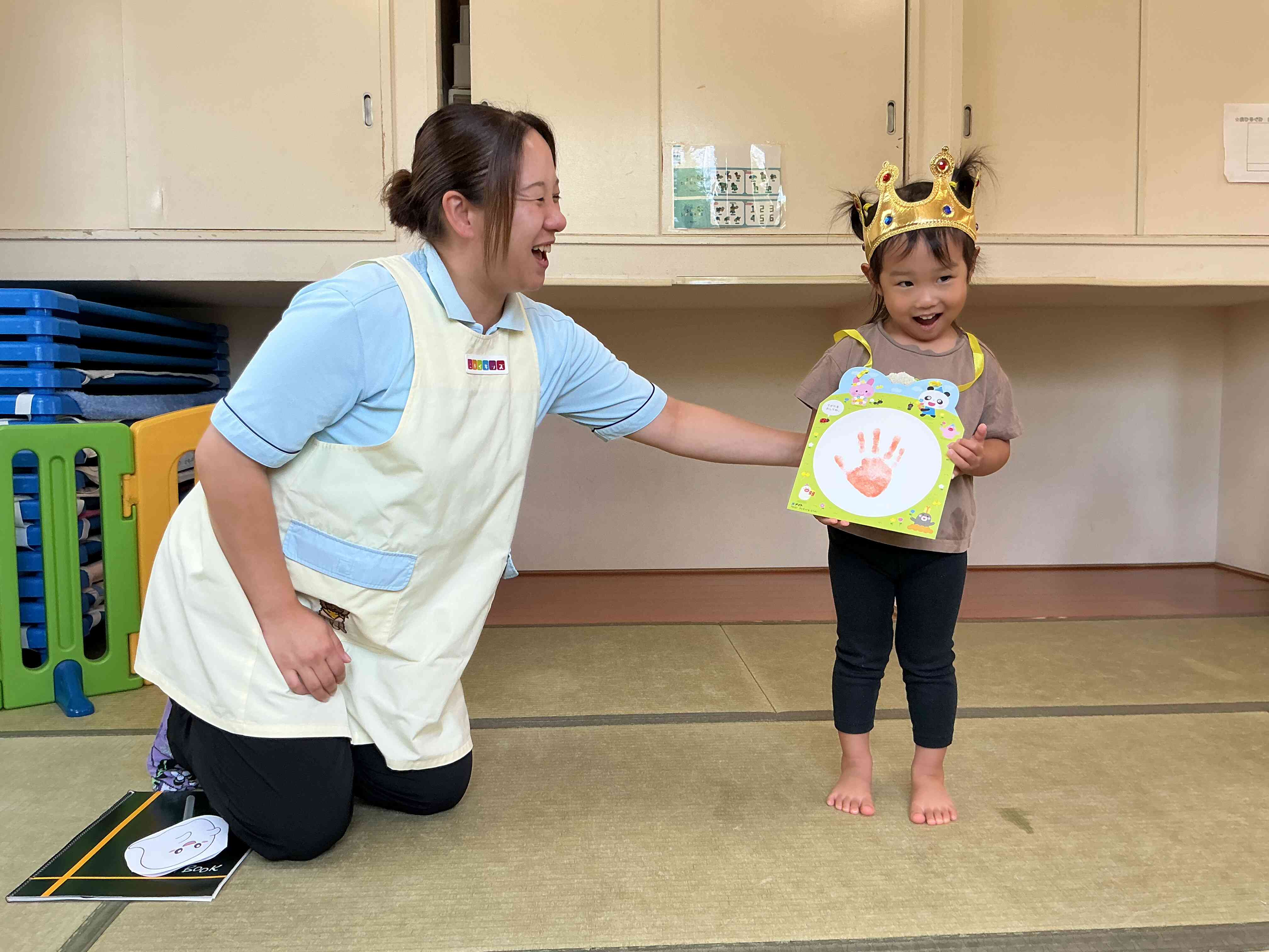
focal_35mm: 29
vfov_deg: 48.2
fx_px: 1063
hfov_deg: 61.7
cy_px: 476
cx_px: 634
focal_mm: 3
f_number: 1.8
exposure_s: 1/120
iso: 50
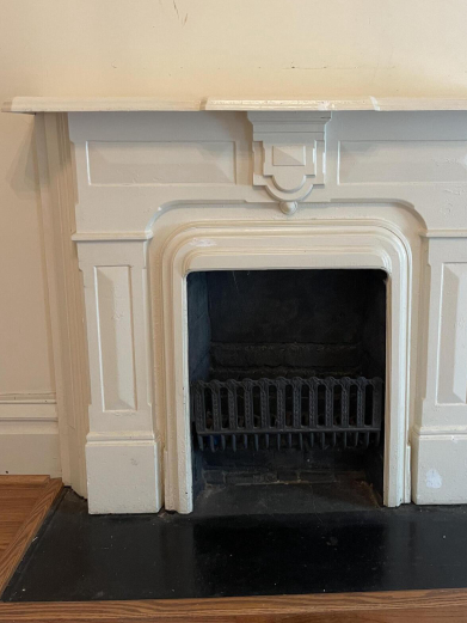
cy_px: 243
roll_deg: +1.6
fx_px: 575
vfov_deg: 56.3
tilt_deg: -10.7
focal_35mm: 32
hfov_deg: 43.9
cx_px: 285
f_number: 1.6
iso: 250
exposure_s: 1/60
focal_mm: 5.1
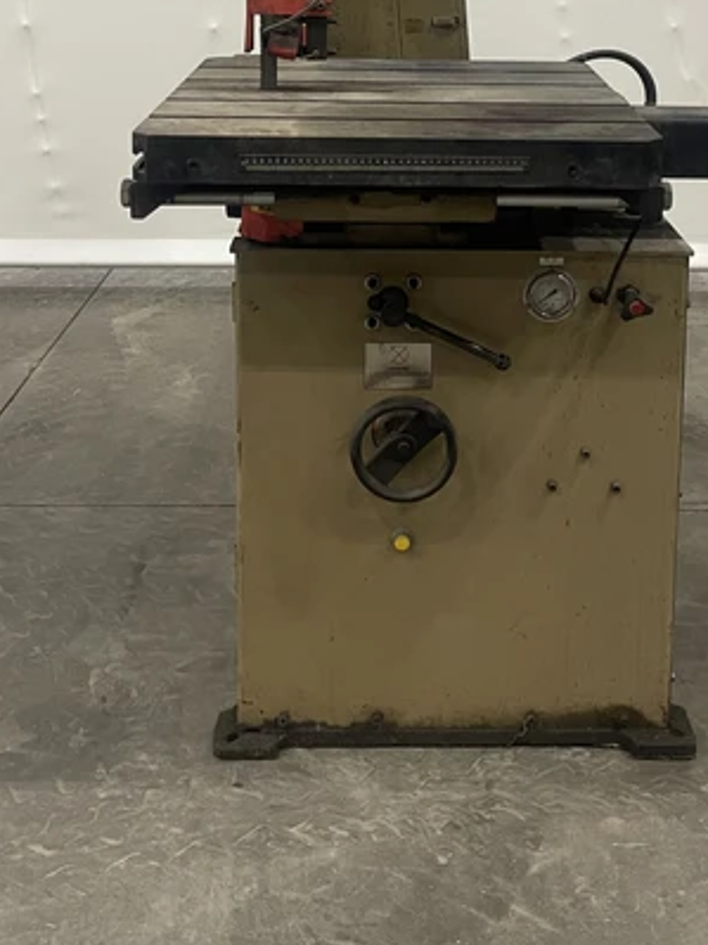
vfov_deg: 37.8
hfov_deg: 30.8
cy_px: 97
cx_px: 425
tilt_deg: -9.4
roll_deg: -0.6
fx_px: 1282
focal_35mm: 47
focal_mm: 5.1
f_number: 1.6
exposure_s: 1/60
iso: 250
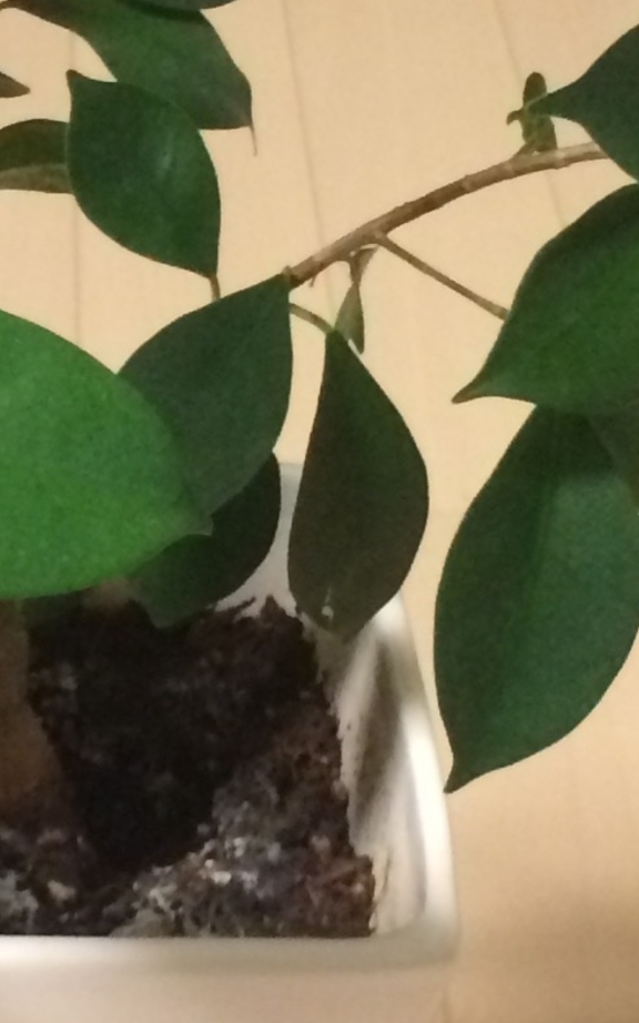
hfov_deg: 10.2
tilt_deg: -27.9
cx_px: 9
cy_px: 304
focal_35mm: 128
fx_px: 3568
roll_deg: +0.5
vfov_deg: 16.3
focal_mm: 4.2
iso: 320
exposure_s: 1/15
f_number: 2.2
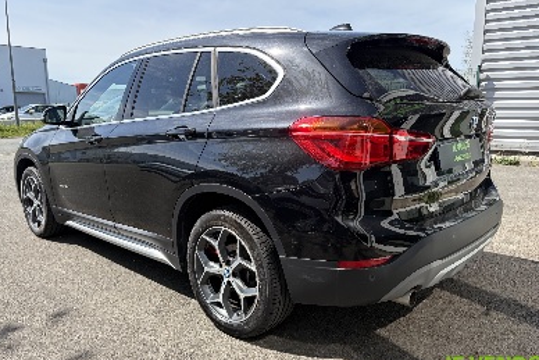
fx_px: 434
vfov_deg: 45.0
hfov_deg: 63.6
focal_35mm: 29
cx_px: 260
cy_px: 192
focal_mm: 5.96
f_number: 1.6
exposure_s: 1/1953
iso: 64
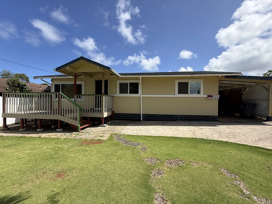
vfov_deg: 85.7
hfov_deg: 102.1
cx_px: 136
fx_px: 110
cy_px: 102
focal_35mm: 14
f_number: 2.2
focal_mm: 2.22
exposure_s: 1/1613
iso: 50
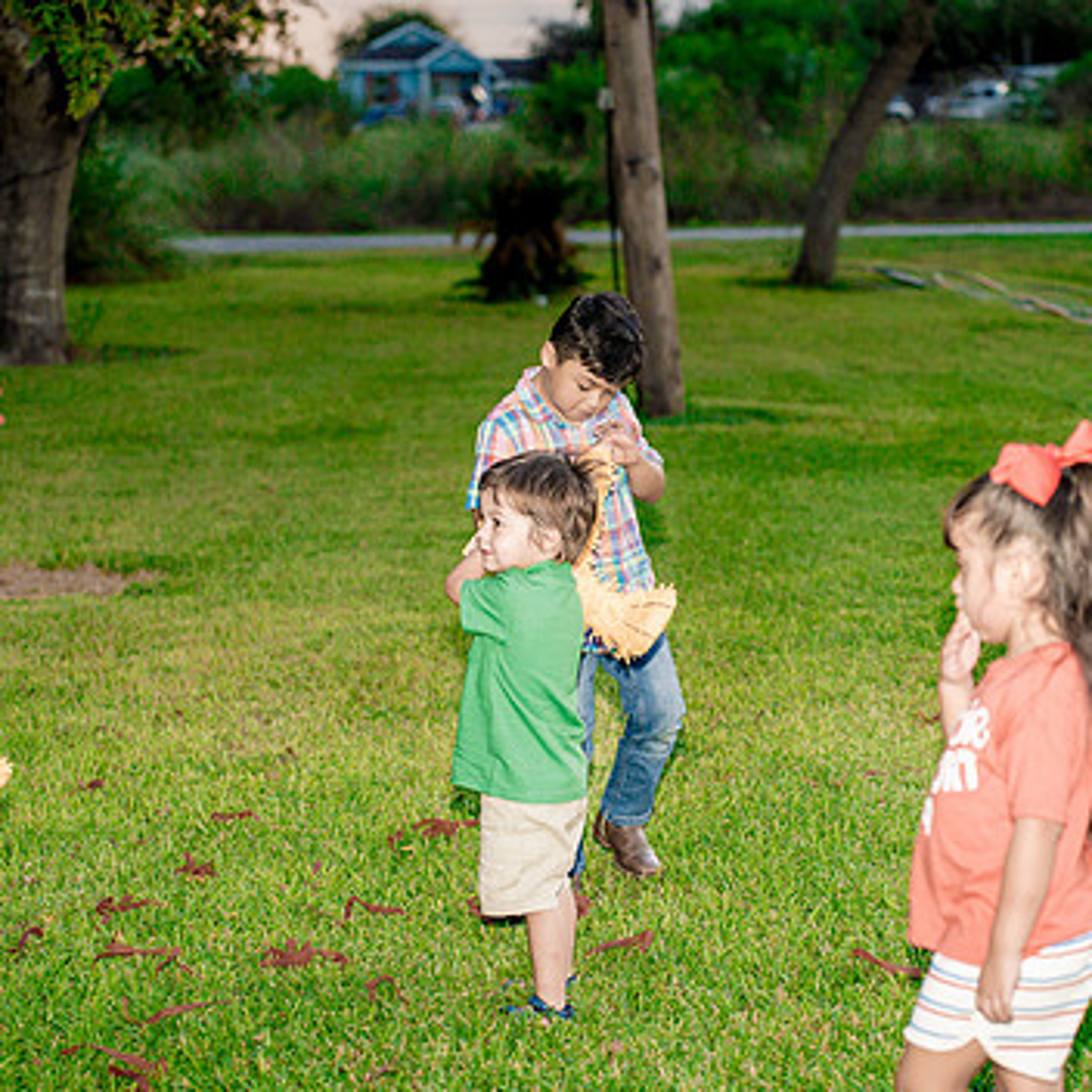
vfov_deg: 16.6
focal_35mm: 105
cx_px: 602
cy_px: 572
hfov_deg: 16.6
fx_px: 3747
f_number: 3.2
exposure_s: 1/250
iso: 2000
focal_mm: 75
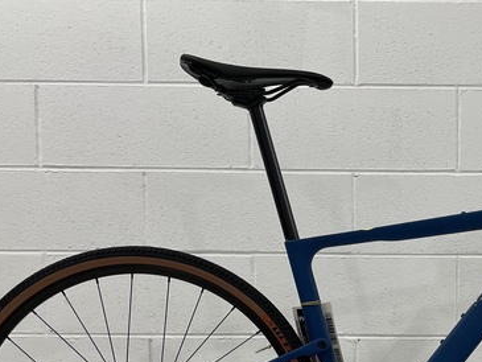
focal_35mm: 57
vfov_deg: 24.5
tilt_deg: -4.6
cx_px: 415
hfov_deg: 32.4
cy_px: 365
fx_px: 794
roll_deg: -0.6
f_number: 1.6
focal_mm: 4.2
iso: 125
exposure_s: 1/100
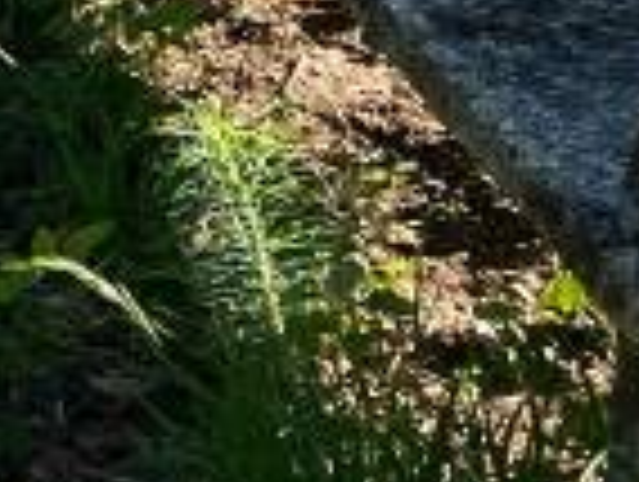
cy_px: -1185
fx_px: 3458
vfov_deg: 6.8
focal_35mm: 187
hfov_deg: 8.0
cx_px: -1624
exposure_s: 1/2695
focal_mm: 5.7
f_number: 1.5
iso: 50
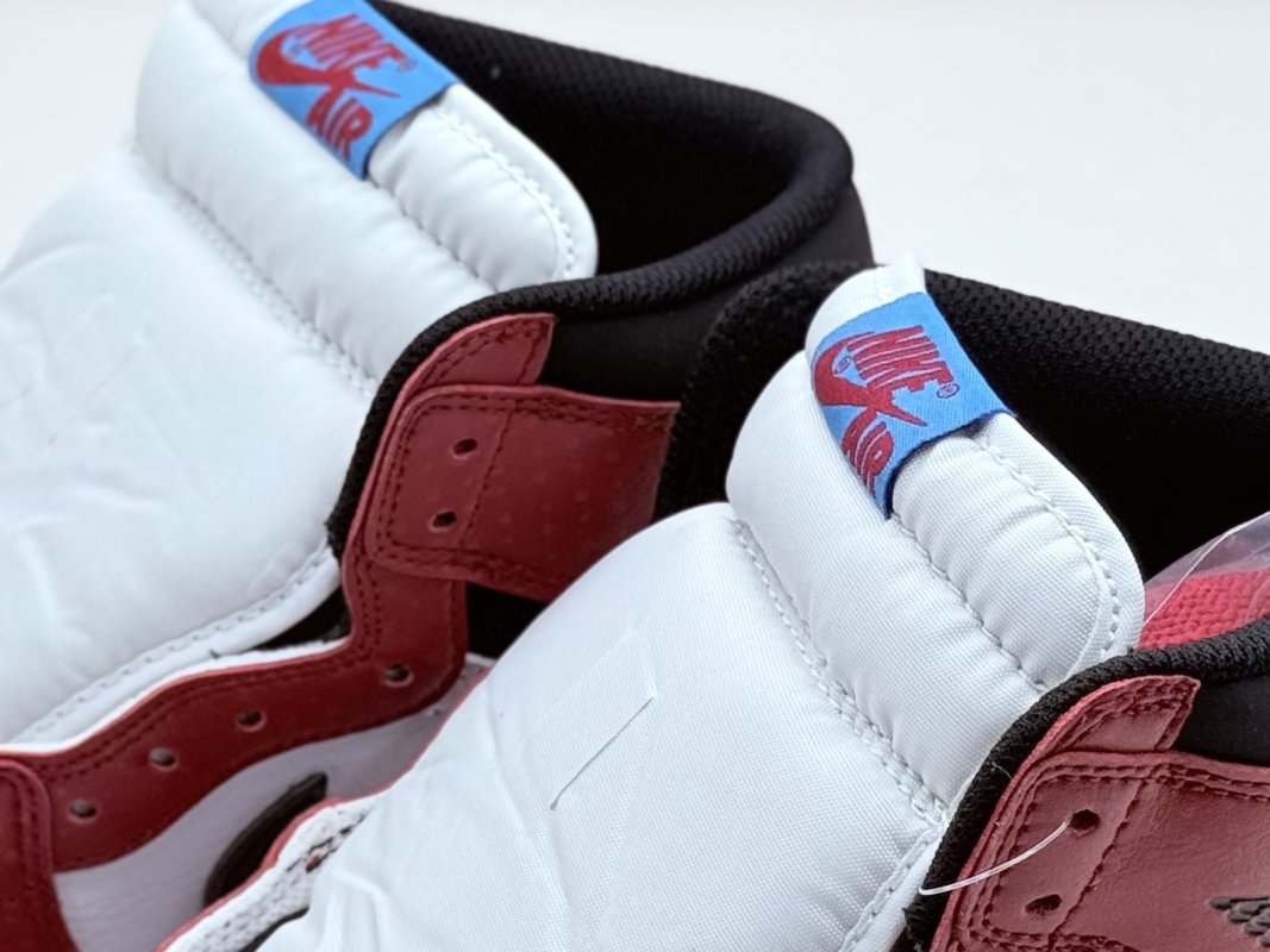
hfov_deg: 39.7
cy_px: 476
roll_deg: +0.2
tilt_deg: -25.0
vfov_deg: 30.3
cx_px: 635
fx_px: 1761
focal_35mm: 48
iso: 64
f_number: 1.78
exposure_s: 1/606
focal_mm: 6.76
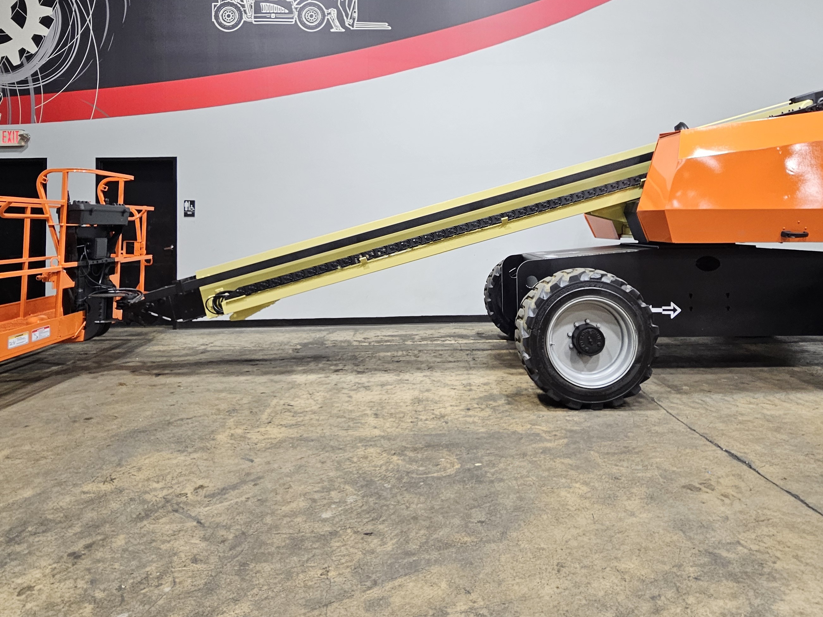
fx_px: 476
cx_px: 425
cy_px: 213
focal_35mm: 20
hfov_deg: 81.7
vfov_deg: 64.5
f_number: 2.2
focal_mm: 2.2
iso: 160
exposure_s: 1/60
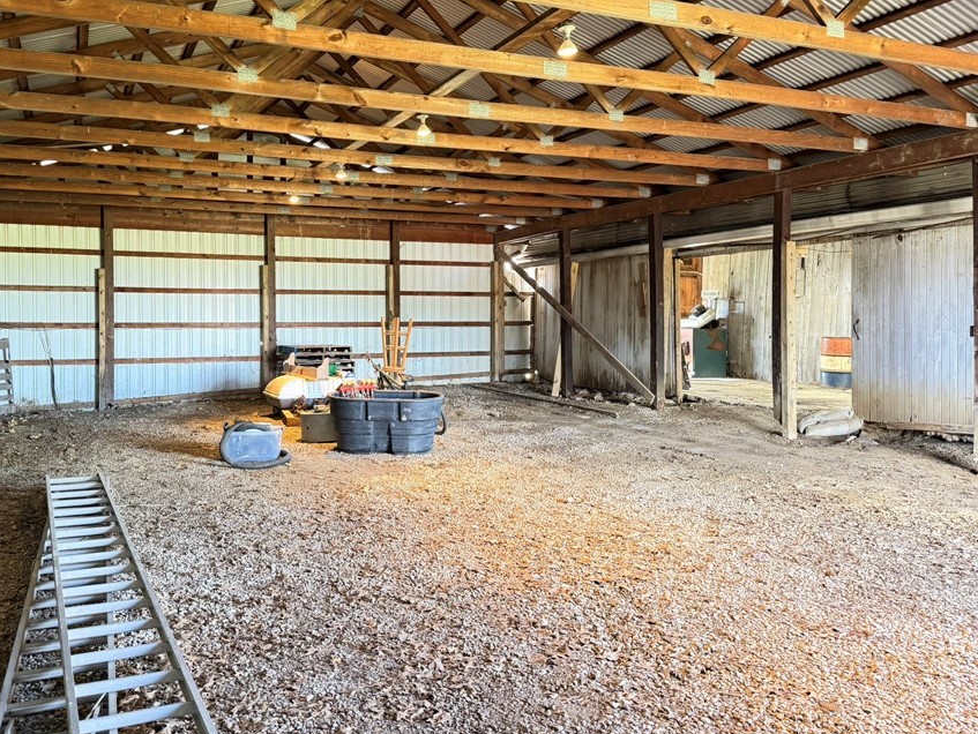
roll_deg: +0.4
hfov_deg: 61.4
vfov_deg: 48.1
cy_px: 314
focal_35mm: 29
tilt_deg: -0.1
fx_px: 820
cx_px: 424
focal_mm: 6.76
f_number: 1.78
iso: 640
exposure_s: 1/60
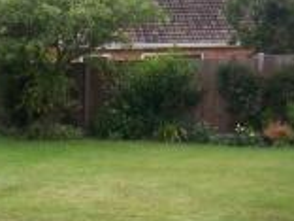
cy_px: 216
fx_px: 730
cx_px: -46
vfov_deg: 16.8
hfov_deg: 21.4
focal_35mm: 86
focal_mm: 3.8
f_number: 2.8
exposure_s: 1/320
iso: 64
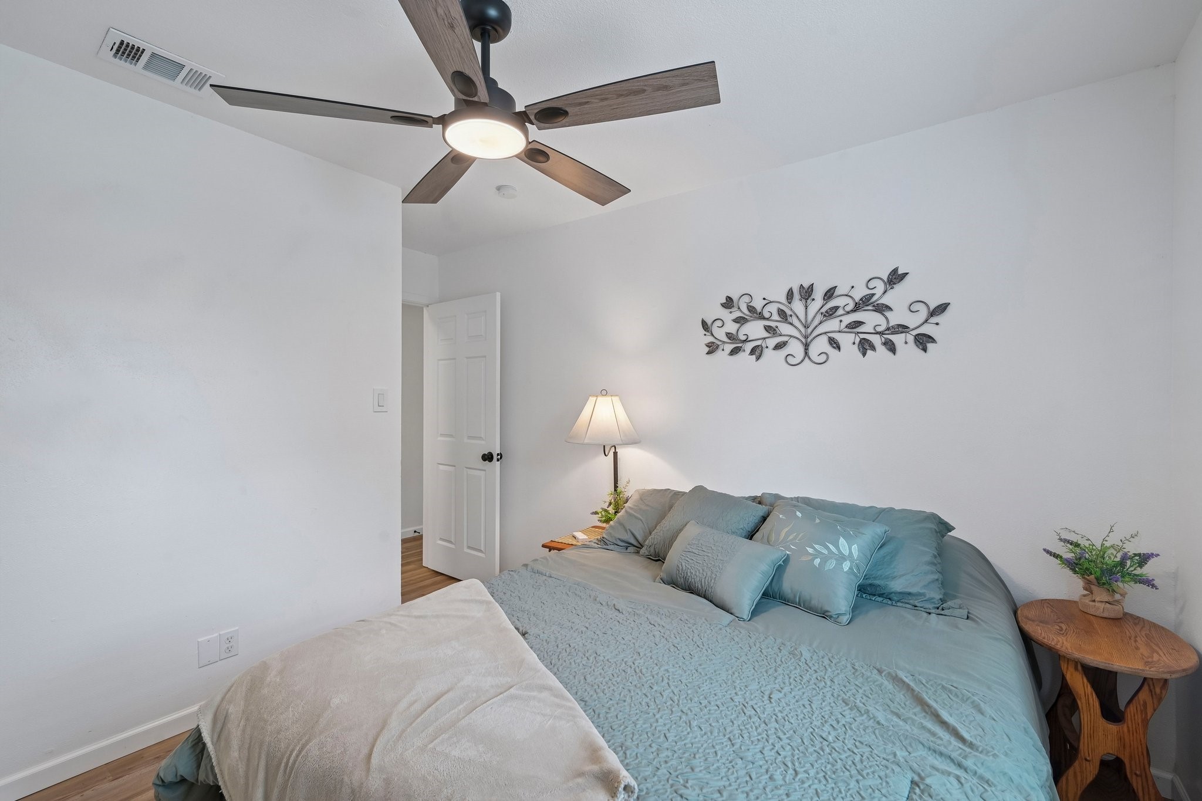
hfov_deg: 96.7
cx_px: 601
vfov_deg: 73.7
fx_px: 534
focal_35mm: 16
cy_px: 400
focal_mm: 16
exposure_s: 1/13
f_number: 8
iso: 400
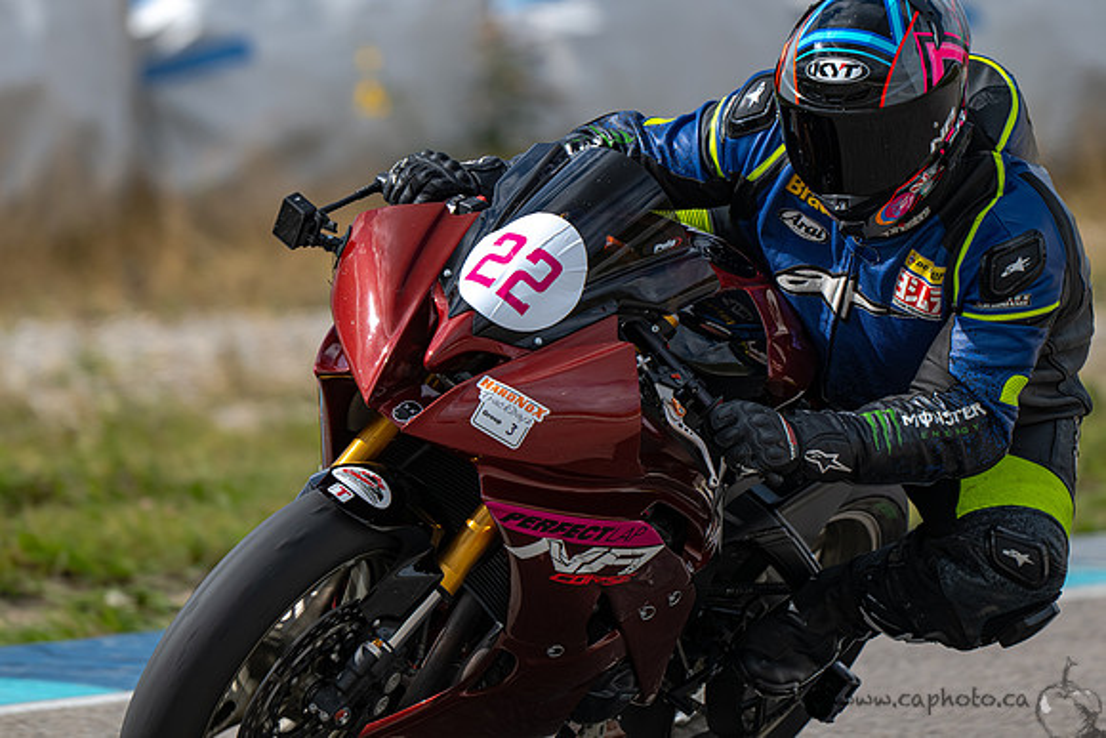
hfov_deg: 2.8
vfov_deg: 1.9
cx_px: 684
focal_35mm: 742
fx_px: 22797
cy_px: 282
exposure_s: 1/1250
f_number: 6.3
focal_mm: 600
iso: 220
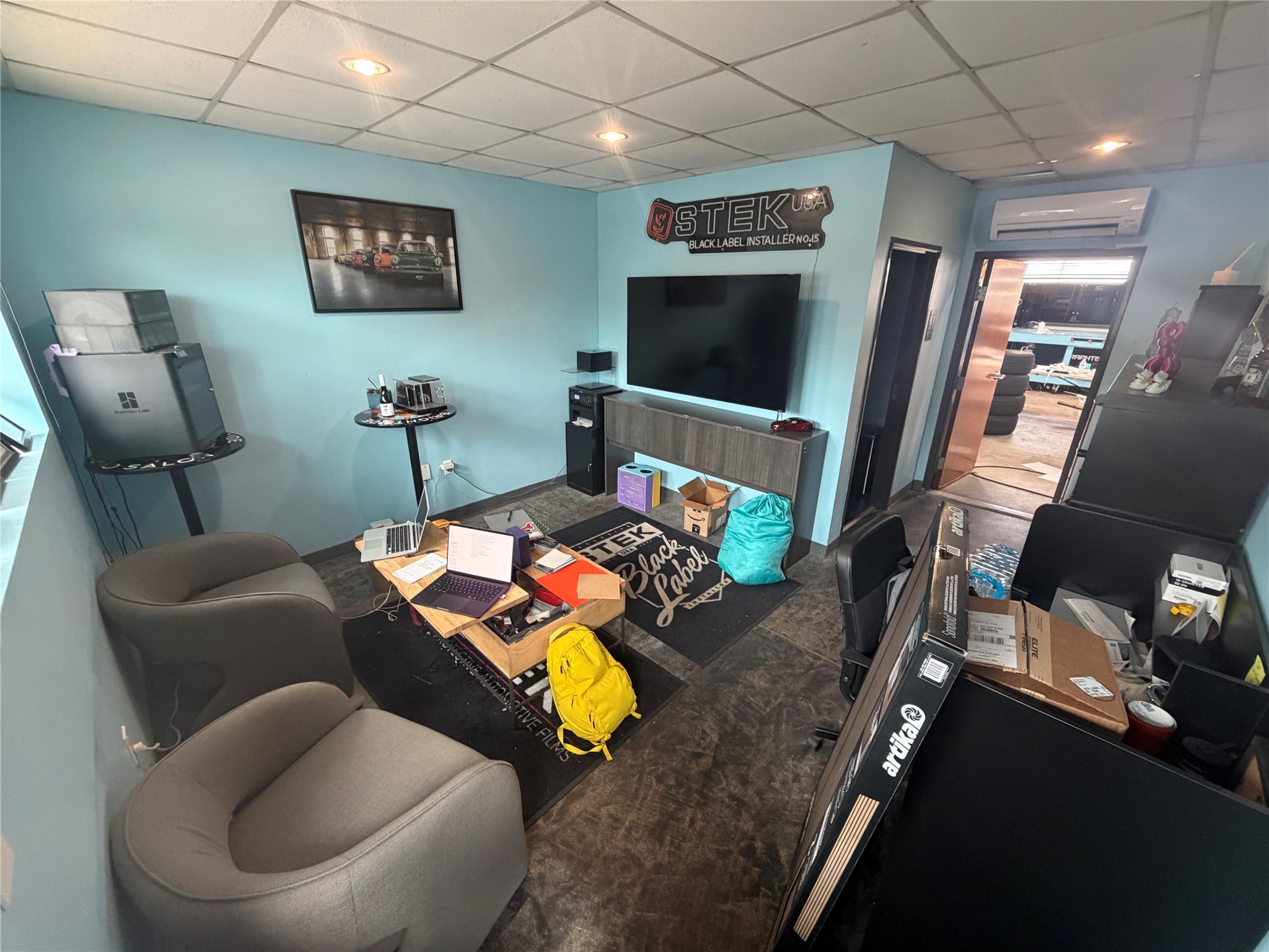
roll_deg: -0.4
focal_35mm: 14
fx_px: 513
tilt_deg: -20.4
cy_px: 476
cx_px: 634
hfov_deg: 102.1
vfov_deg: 85.7
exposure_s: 1/60
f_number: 2.2
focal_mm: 2.22
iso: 320
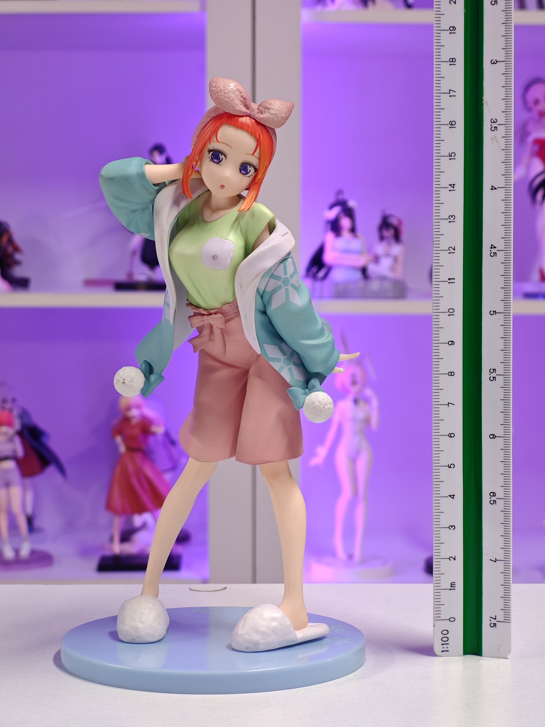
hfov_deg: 18.4
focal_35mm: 80
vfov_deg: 24.4
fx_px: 1679
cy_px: 364
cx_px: 272
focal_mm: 7.48
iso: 400
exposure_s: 1/17.6
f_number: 2.4
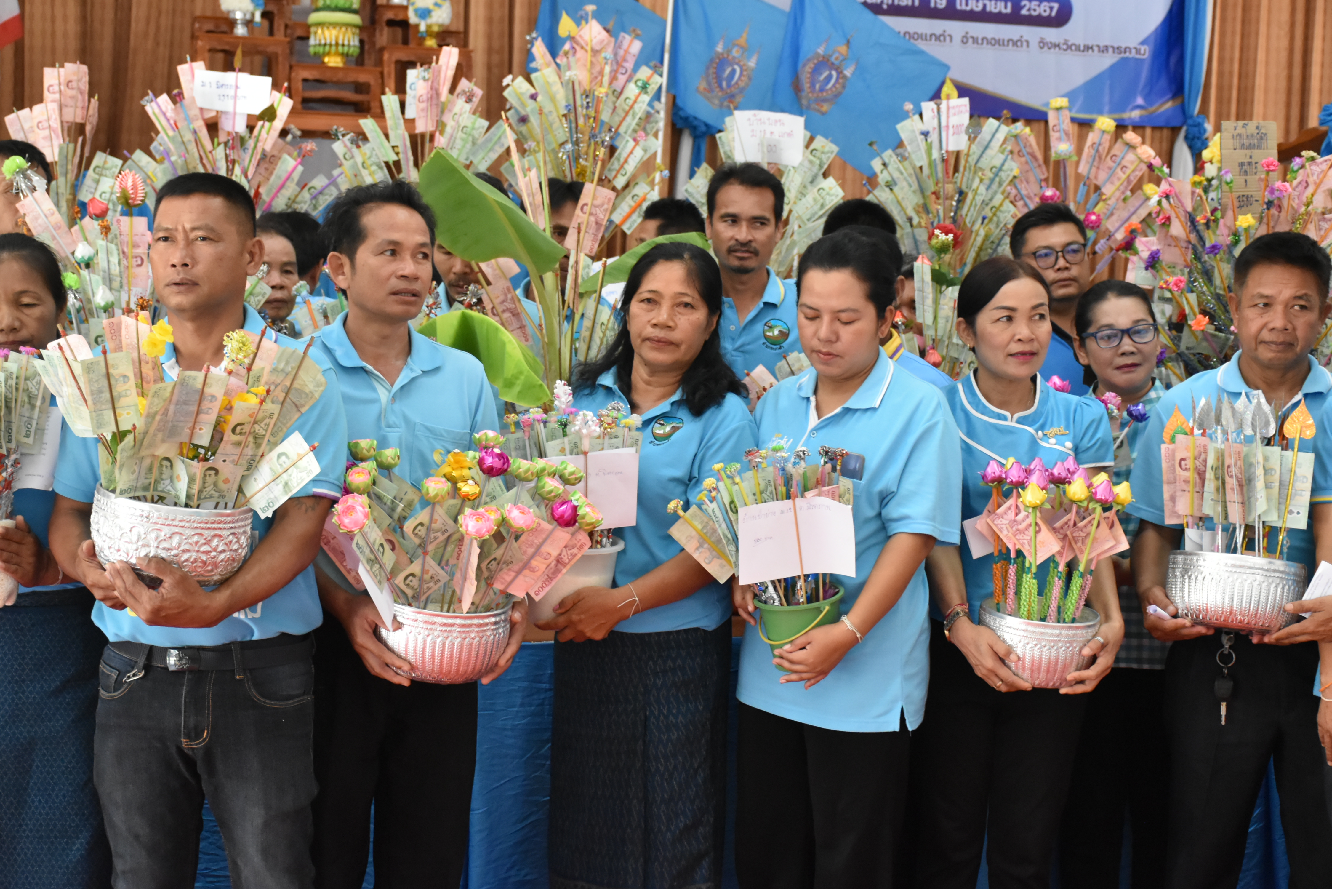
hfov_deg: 33.4
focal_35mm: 60
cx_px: 666
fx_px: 2220
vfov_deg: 22.6
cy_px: 444
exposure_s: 1/80
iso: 3200
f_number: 4.5
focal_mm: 40
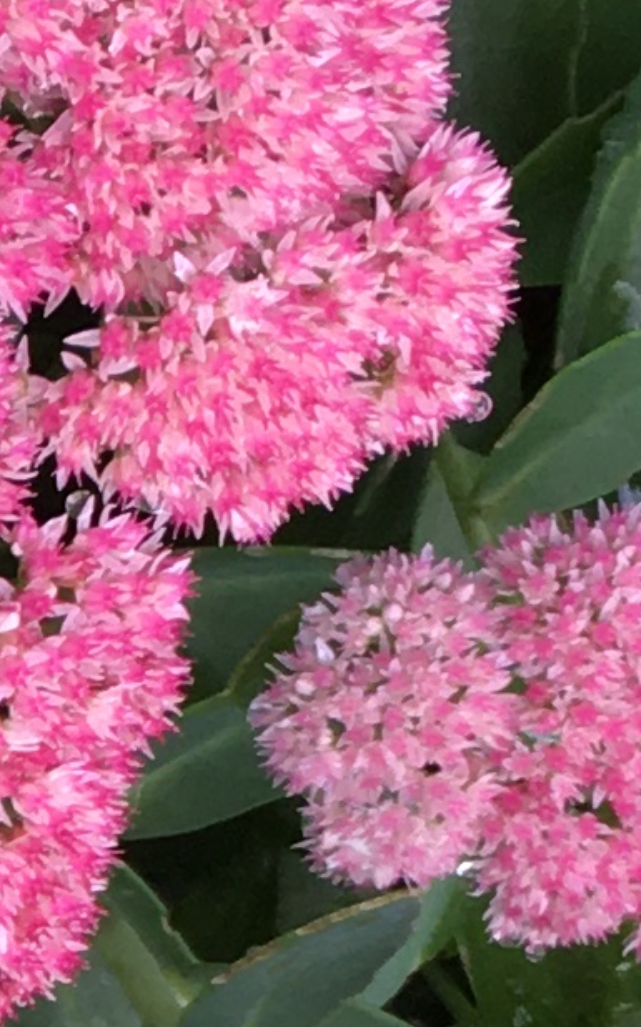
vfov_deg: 10.0
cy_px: 1666
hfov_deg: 6.1
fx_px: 5625
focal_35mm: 201
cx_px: -1069
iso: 32
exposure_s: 1/120
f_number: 2.2
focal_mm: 4.15
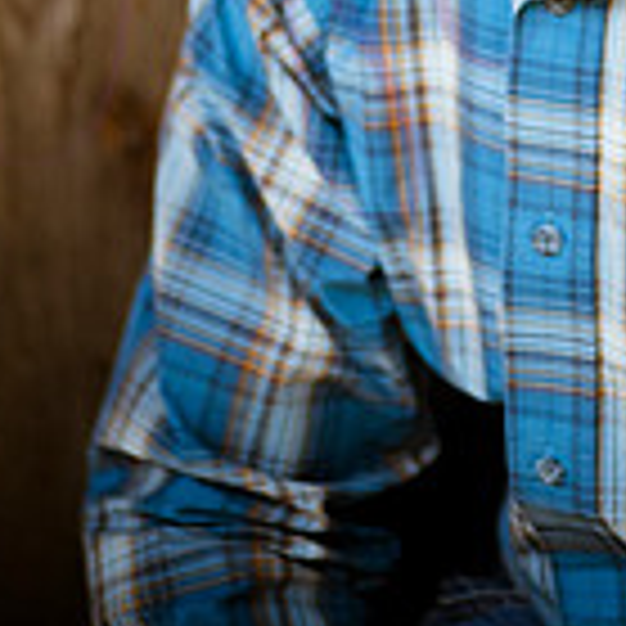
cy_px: -369
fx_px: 7591
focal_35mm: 371
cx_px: 608
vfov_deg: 4.7
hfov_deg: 4.7
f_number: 2.8
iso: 800
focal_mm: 135
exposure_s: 1/250
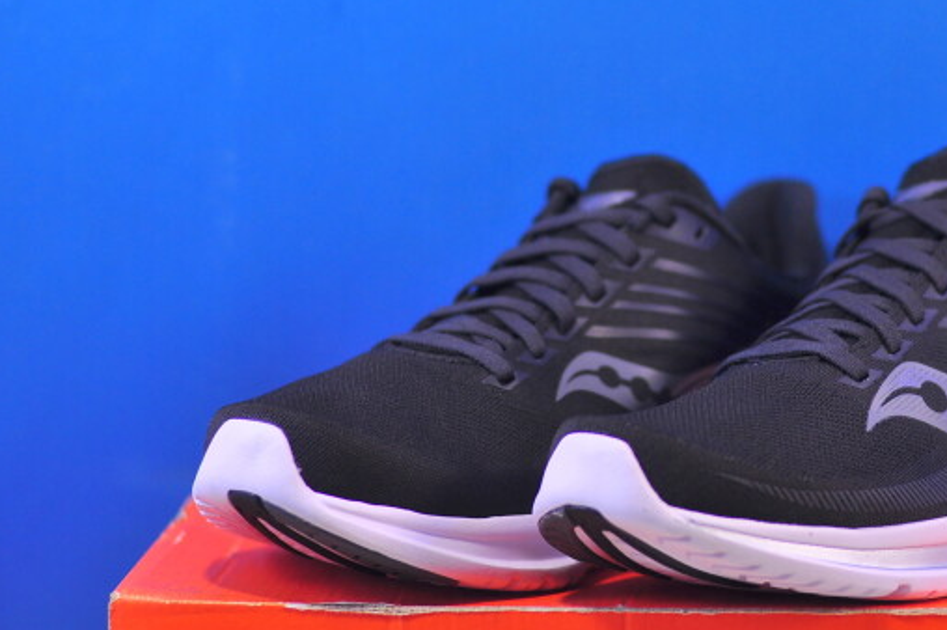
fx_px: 3102
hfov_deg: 17.2
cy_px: 204
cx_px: 729
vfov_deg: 11.6
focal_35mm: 118
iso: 250
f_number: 2.2
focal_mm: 50
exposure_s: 1/320
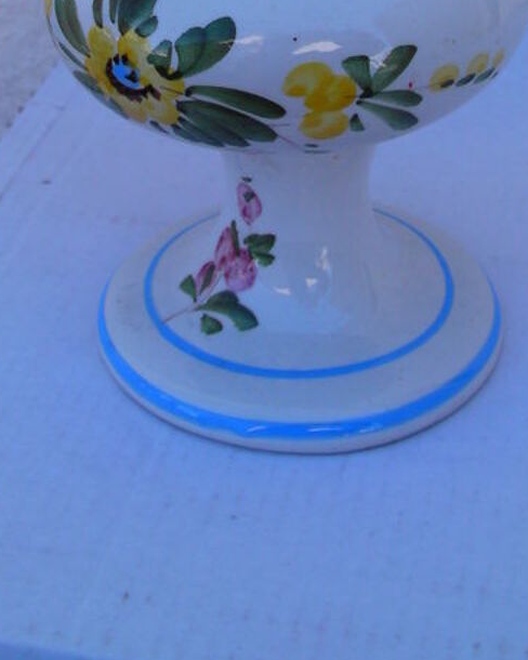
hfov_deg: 18.9
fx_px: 1582
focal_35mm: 81
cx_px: 266
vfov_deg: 22.5
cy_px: -33
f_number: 3.5
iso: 50
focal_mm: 6.3
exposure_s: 1/175
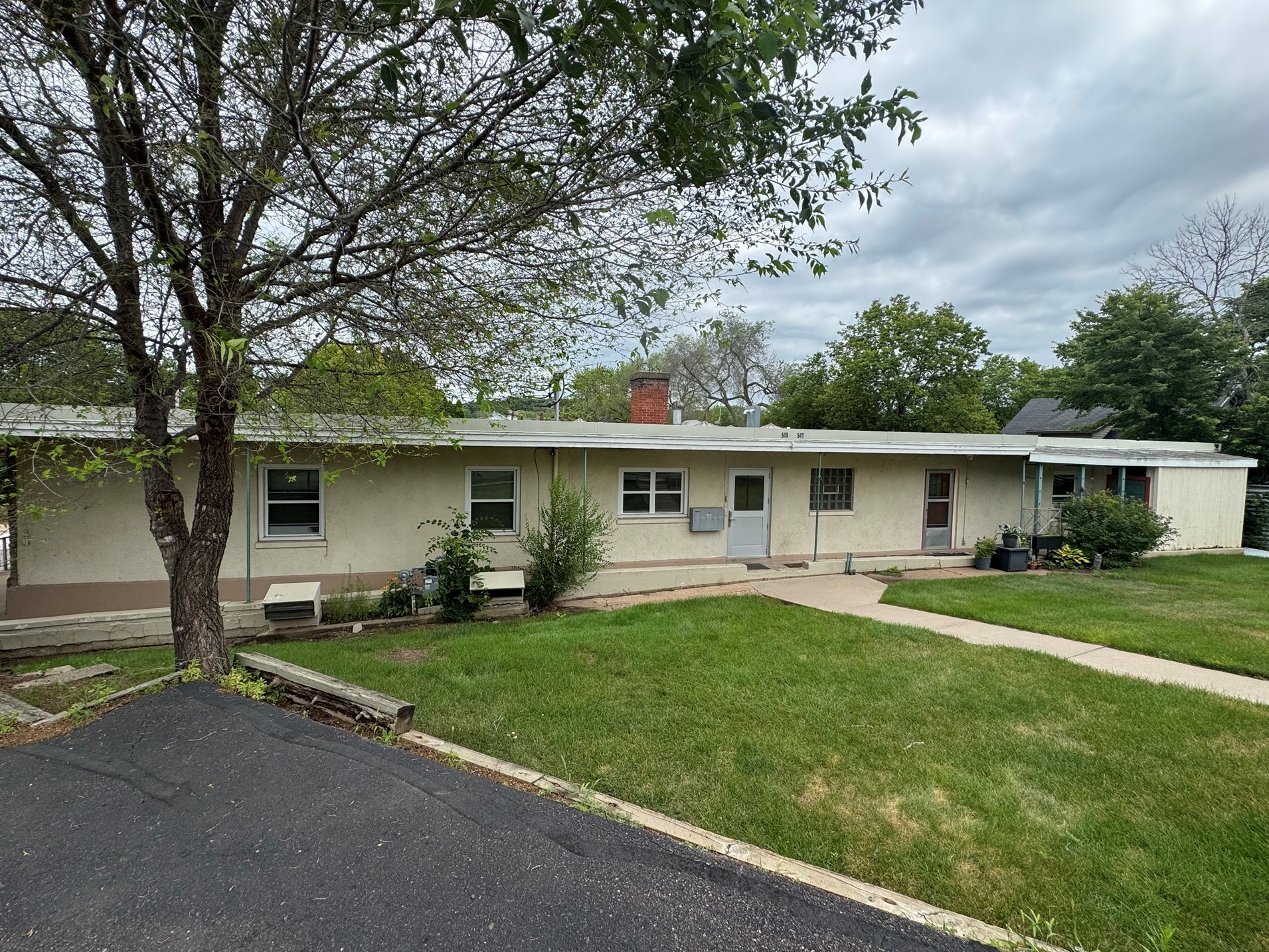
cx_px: 626
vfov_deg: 81.8
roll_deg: -0.8
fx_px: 550
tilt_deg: -3.6
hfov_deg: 98.2
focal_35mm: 15
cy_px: 467
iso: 40
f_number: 2.2
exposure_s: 1/831
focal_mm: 2.22
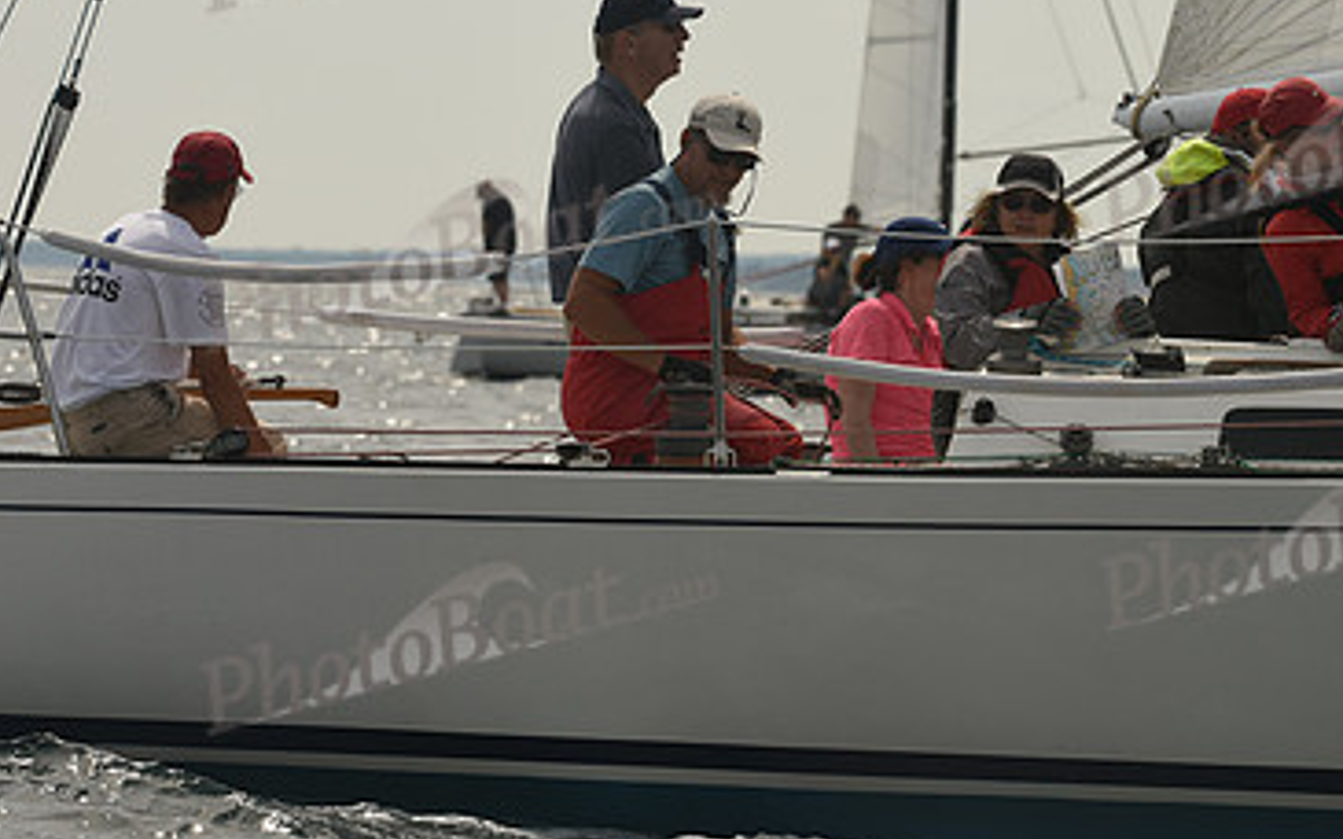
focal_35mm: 324
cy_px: 396
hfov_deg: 6.5
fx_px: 11857
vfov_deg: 4.1
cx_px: 913
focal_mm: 200
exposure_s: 1/1000
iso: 250
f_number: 7.1
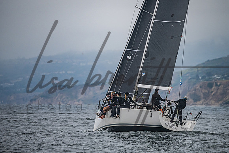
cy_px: 68
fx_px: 3035
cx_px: 124
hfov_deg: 4.3
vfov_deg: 2.9
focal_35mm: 477
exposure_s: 1/6400
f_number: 5.6
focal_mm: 400
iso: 400
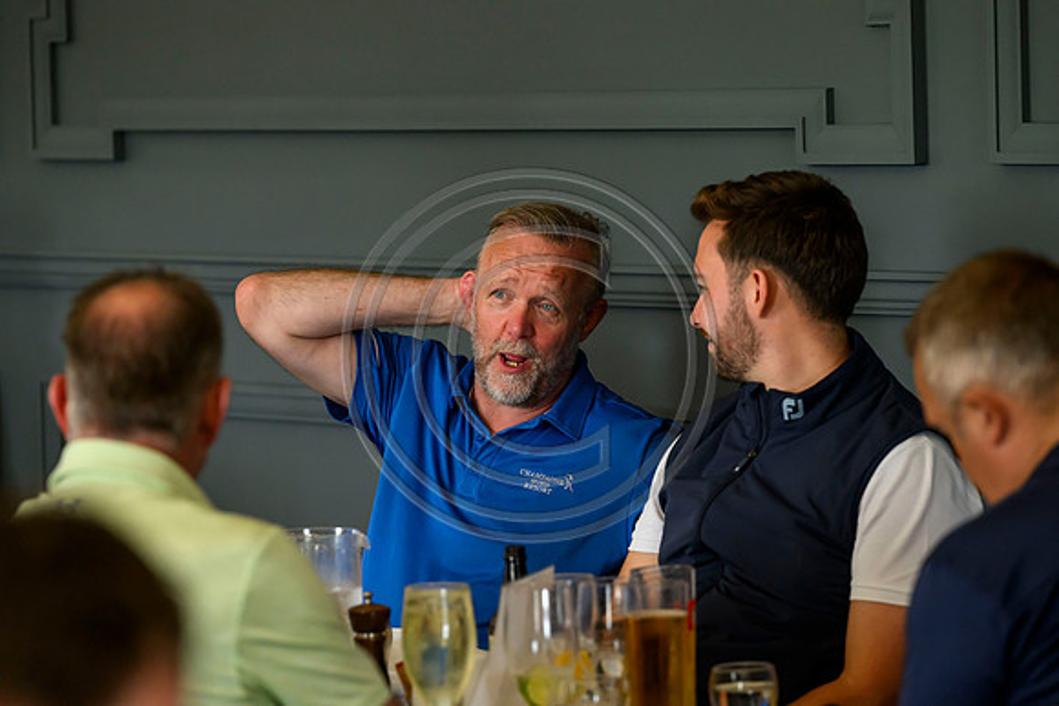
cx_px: 530
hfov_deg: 10.3
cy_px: 353
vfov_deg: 6.9
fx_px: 5884
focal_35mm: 200
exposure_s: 1/640
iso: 4000
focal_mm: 200
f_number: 4
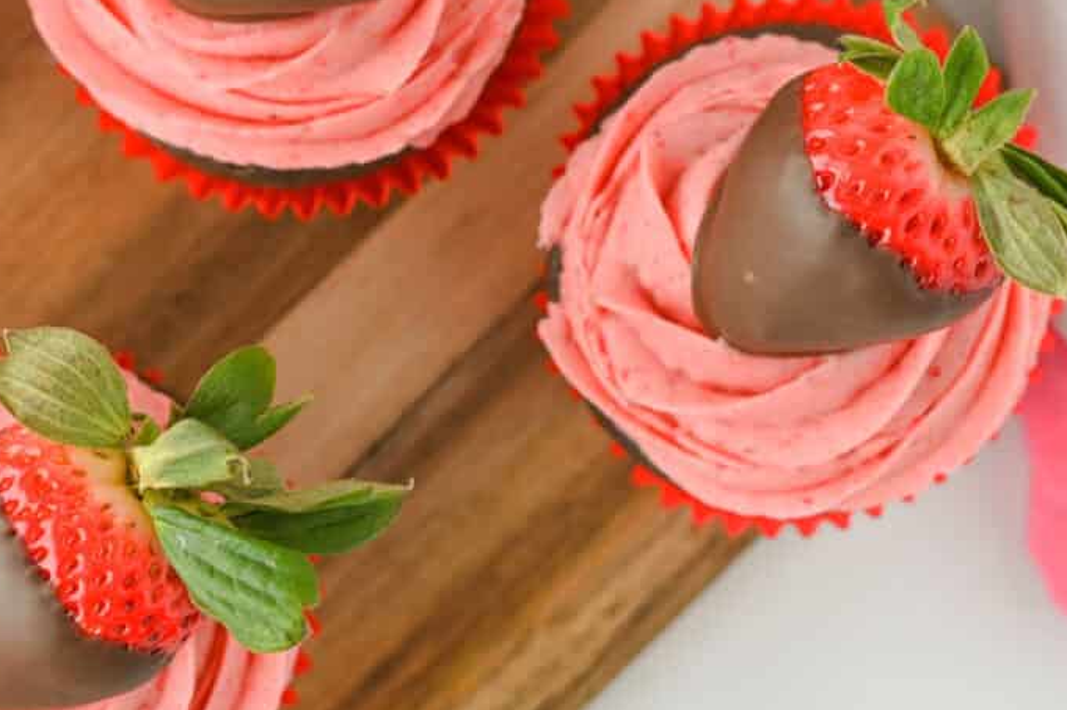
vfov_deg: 12.0
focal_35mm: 113
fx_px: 3346
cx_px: 351
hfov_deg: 18.1
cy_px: 61
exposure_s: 1/100
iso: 500
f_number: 5
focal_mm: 50
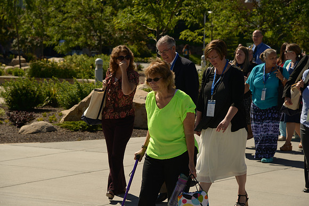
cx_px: 154
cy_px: 103
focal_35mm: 120
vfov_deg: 11.4
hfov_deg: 17.1
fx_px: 1030
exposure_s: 1/400
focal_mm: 120
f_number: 8
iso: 100
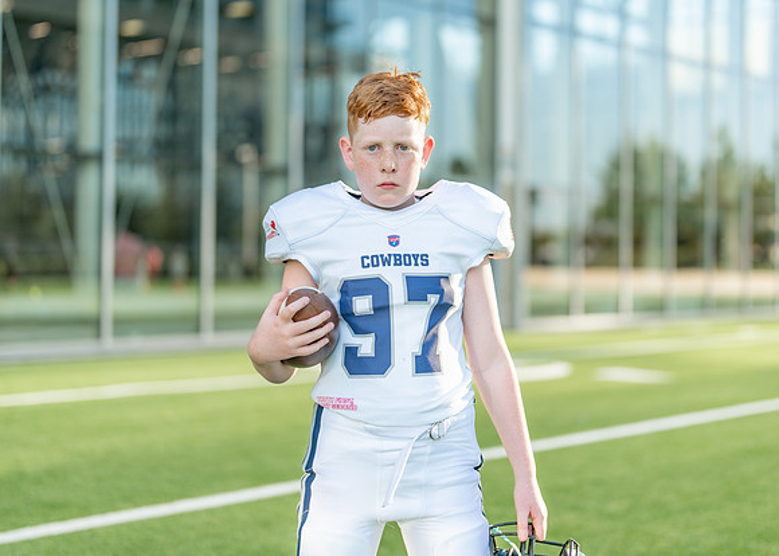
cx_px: 414
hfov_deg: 32.3
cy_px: 236
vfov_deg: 23.4
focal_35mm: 61
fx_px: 1343
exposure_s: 1/2000
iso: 100
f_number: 1.2
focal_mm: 50
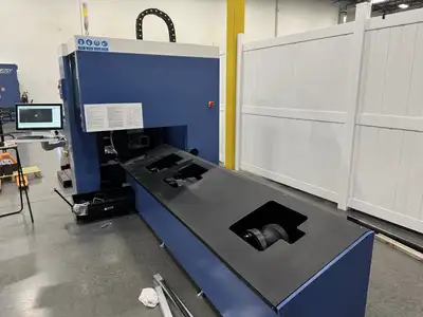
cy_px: 158
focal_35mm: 24
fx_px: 293
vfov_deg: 56.8
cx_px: 212
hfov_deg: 71.6
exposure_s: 1/74
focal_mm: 6.8
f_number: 1.8
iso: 200
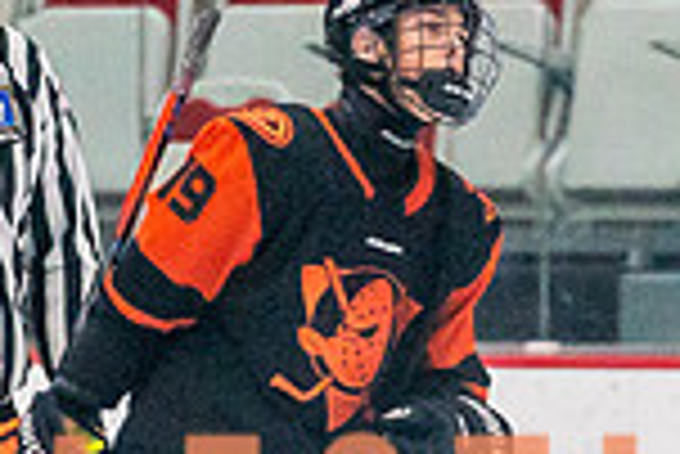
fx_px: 23444
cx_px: 2
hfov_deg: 1.7
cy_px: 628
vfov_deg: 1.1
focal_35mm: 1240
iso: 3200
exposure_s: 1/1250
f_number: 2.8
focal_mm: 200
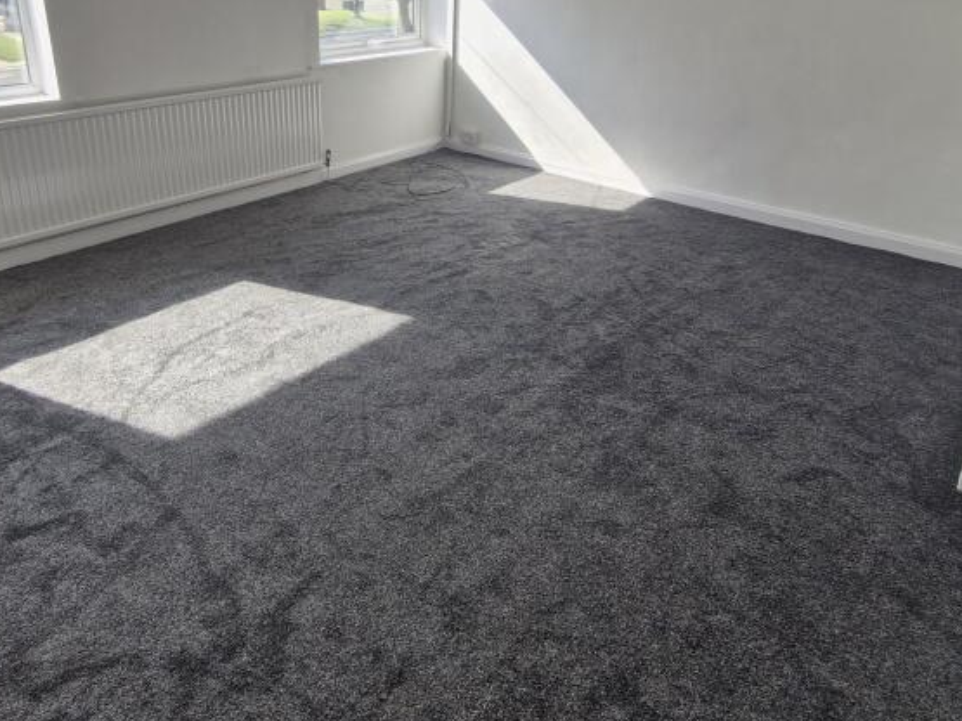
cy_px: 205
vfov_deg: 54.8
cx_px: 395
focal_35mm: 24
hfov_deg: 71.0
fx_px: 667
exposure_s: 1/261
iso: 50
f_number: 2.2
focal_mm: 1.74
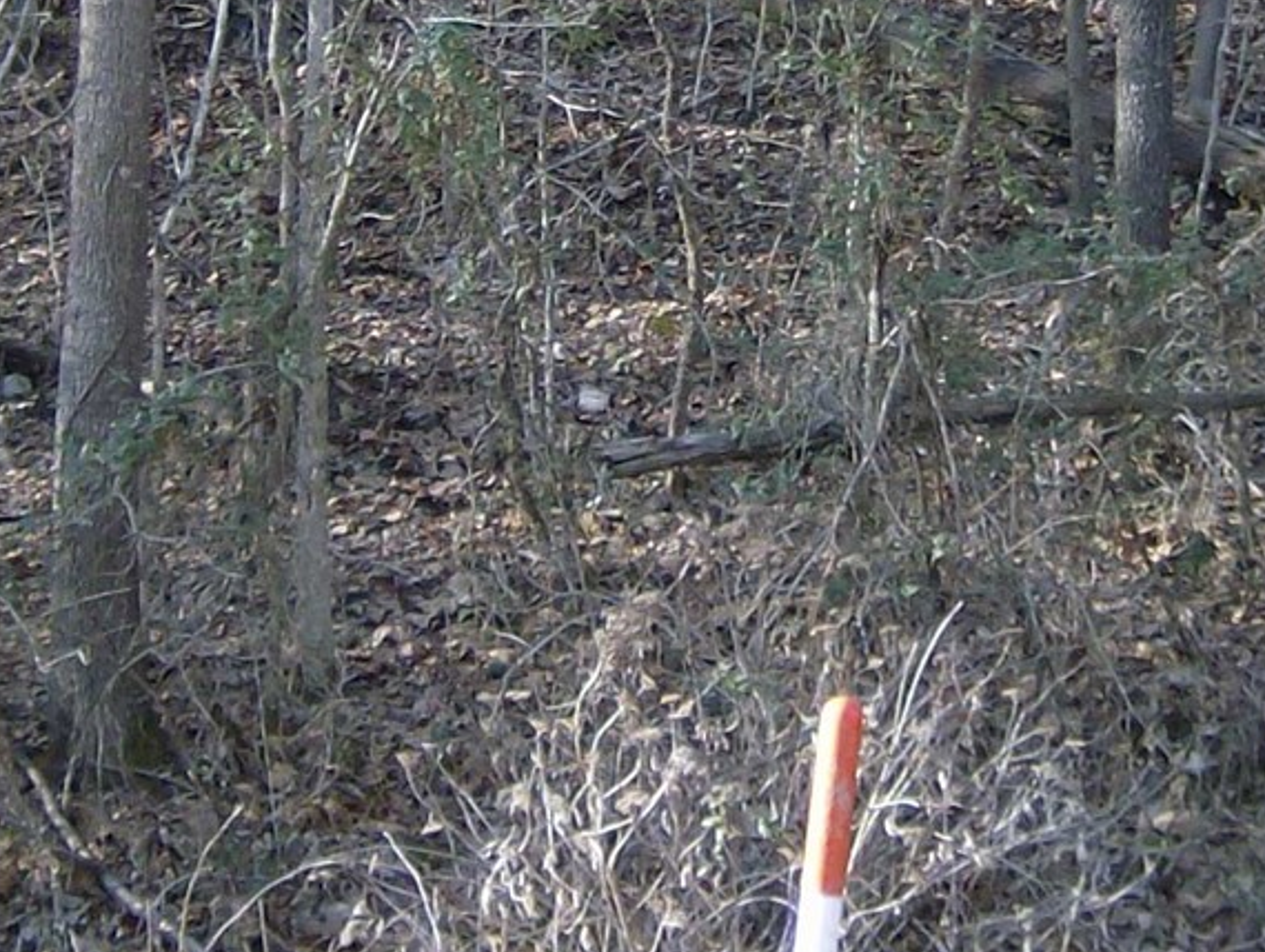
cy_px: 138
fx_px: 4427
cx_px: 684
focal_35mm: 121
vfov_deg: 12.2
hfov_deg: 16.3
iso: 100
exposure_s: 1/294
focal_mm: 6
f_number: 2.8
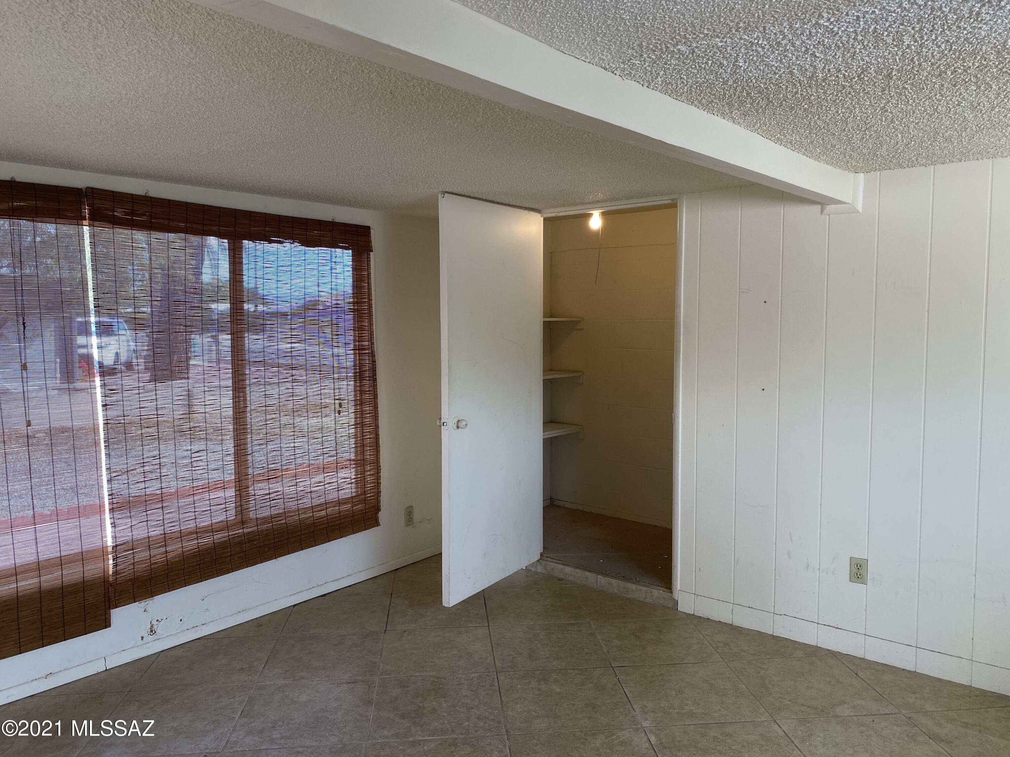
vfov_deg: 53.1
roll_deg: +0.0
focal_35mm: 26
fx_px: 759
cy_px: 378
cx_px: 505
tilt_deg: -4.4
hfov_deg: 67.3
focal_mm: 4.25
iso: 80
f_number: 1.8
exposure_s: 1/120
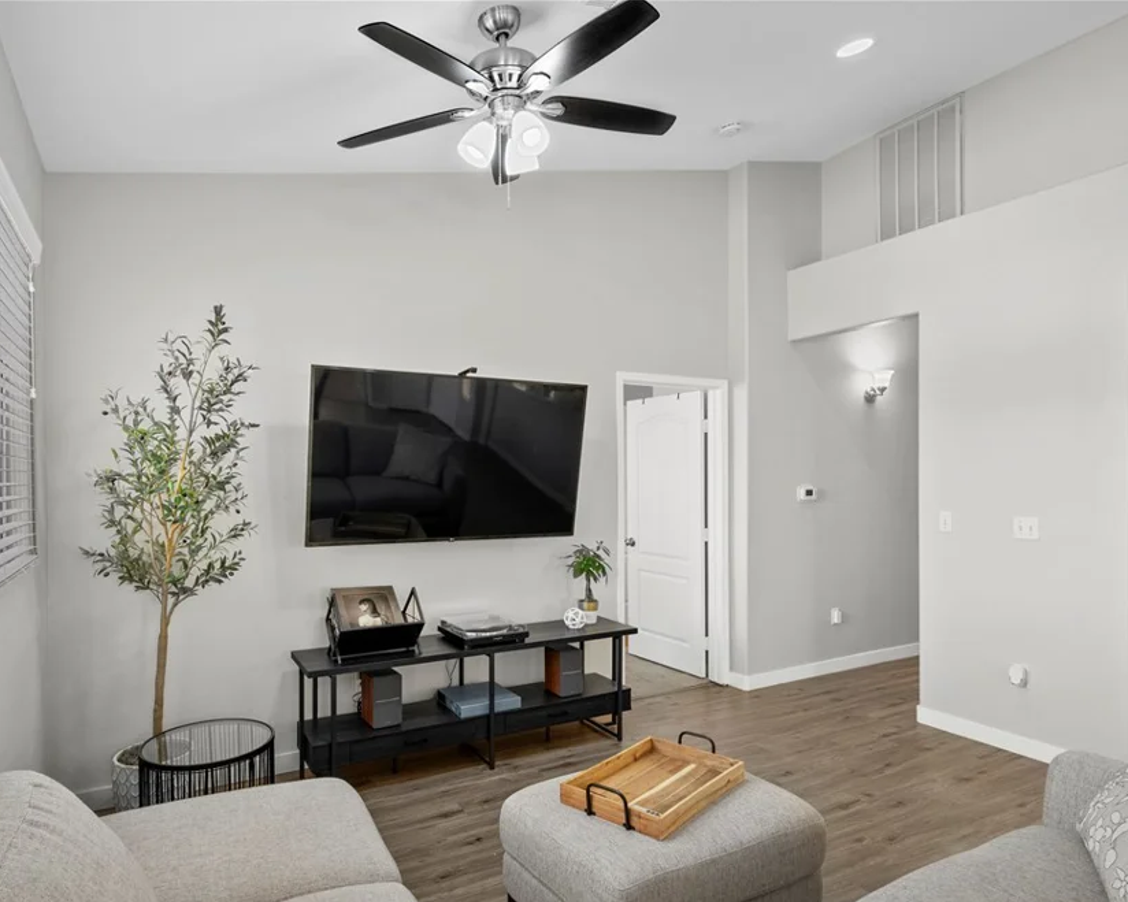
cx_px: 522
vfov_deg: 65.5
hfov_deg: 77.5
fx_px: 701
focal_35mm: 21
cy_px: 466
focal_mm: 18
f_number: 8
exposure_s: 1/2.5
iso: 500
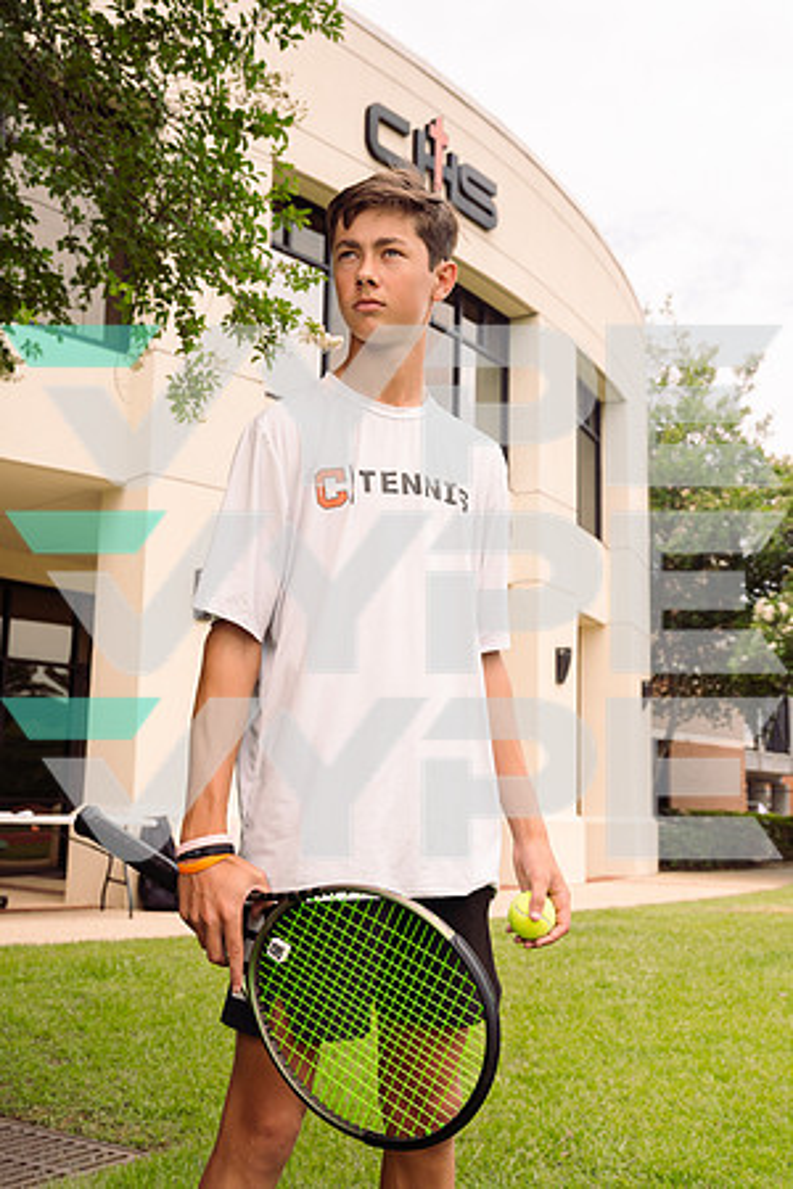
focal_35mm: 41
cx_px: 396
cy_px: 594
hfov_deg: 32.6
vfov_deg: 47.4
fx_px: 1355
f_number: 7.1
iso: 100
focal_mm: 41
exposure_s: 1/200
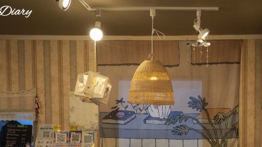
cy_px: 152
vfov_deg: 20.6
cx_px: 190
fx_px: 389
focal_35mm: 56
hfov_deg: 36.5
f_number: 4.5
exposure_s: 1/160
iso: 2000
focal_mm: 30
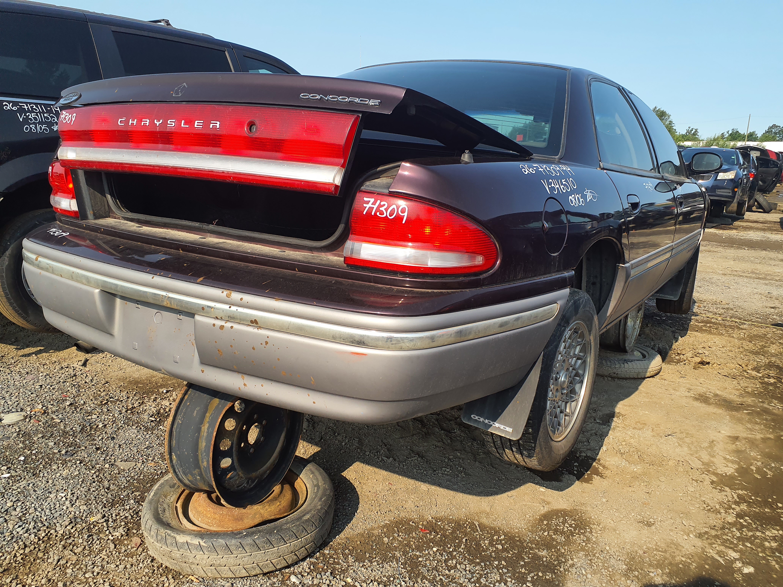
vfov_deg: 51.4
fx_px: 611
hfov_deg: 65.3
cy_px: 294
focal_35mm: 27
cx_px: 392
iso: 40
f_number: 1.9
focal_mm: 3.58
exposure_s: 1/1084
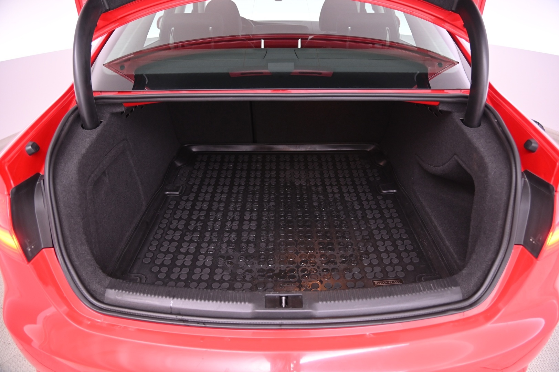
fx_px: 372
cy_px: 186
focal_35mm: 24
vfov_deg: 53.1
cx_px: 280
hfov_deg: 73.8
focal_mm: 24
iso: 2000
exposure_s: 1/25
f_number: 4
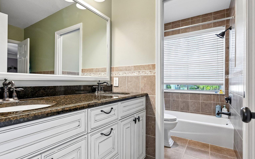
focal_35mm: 19
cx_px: 107
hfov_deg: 87.3
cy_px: 83
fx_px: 132
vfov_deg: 62.2
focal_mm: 14
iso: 3200
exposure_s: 1/125
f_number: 8
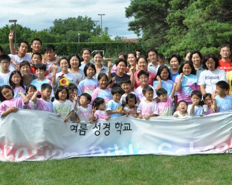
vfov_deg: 20.4
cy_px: 62
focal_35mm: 75
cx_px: 127
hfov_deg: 25.4
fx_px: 515
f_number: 14
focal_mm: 26
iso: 1600
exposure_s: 1/800
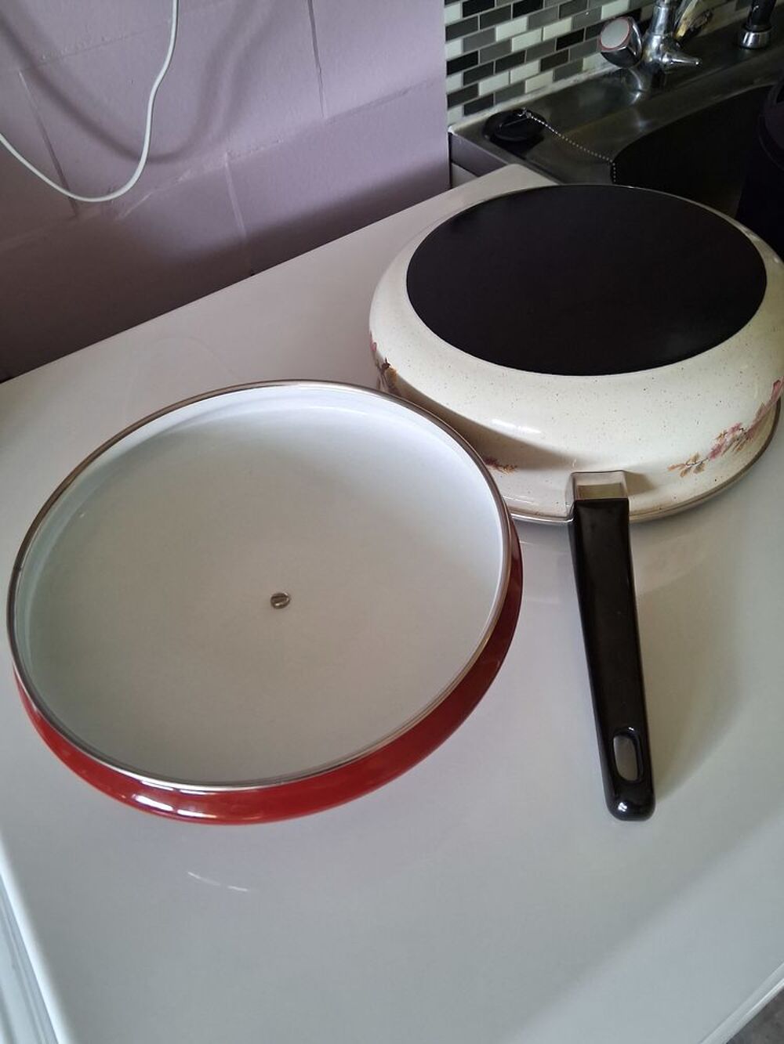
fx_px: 785
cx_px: 392
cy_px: 522
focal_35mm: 26
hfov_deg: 53.1
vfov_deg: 67.3
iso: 320
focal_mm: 3.98
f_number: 1.8
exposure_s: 1/60
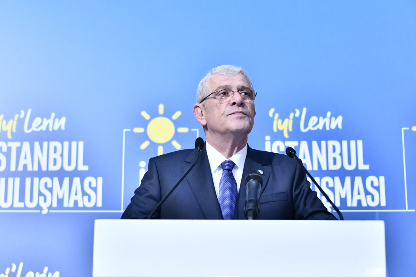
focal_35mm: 85
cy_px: 163
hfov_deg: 23.9
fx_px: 982
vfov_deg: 16.1
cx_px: 200
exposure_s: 1/250
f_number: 5
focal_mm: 72
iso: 4500
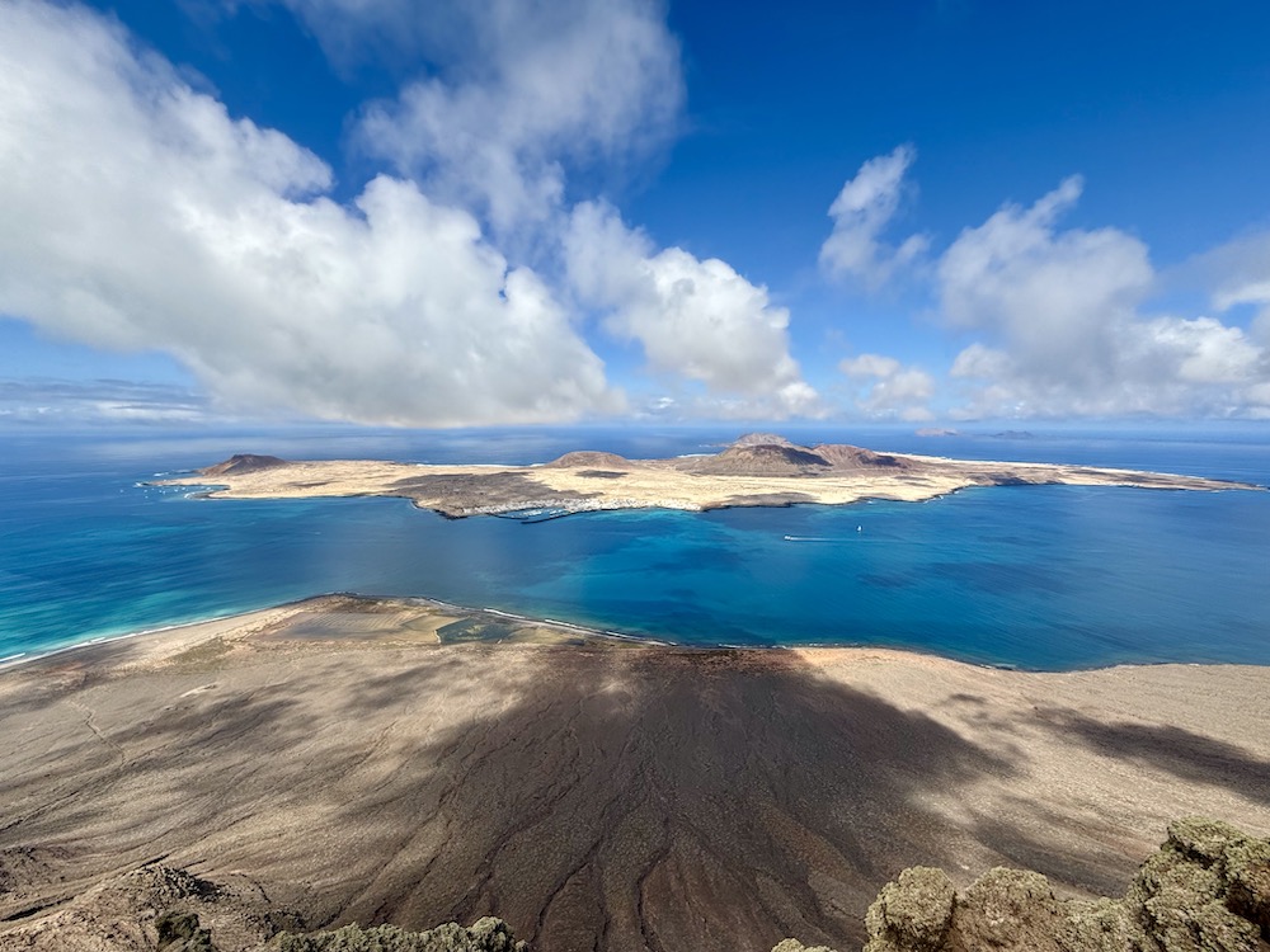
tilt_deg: -6.5
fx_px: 514
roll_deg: +0.1
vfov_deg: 85.7
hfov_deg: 102.1
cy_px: 476
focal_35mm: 14
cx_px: 635
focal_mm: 2.22
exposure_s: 1/2976
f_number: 2.2
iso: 50
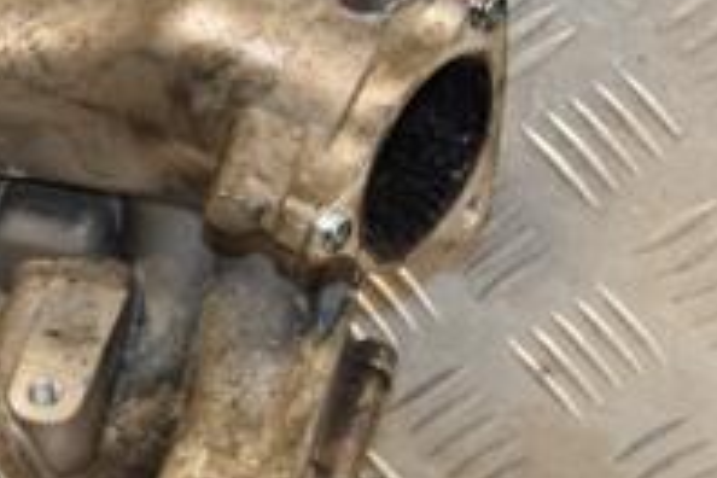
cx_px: -101
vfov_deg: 6.7
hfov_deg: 9.9
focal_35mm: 205
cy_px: 167
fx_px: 4073
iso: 800
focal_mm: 45
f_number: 5
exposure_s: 1/200
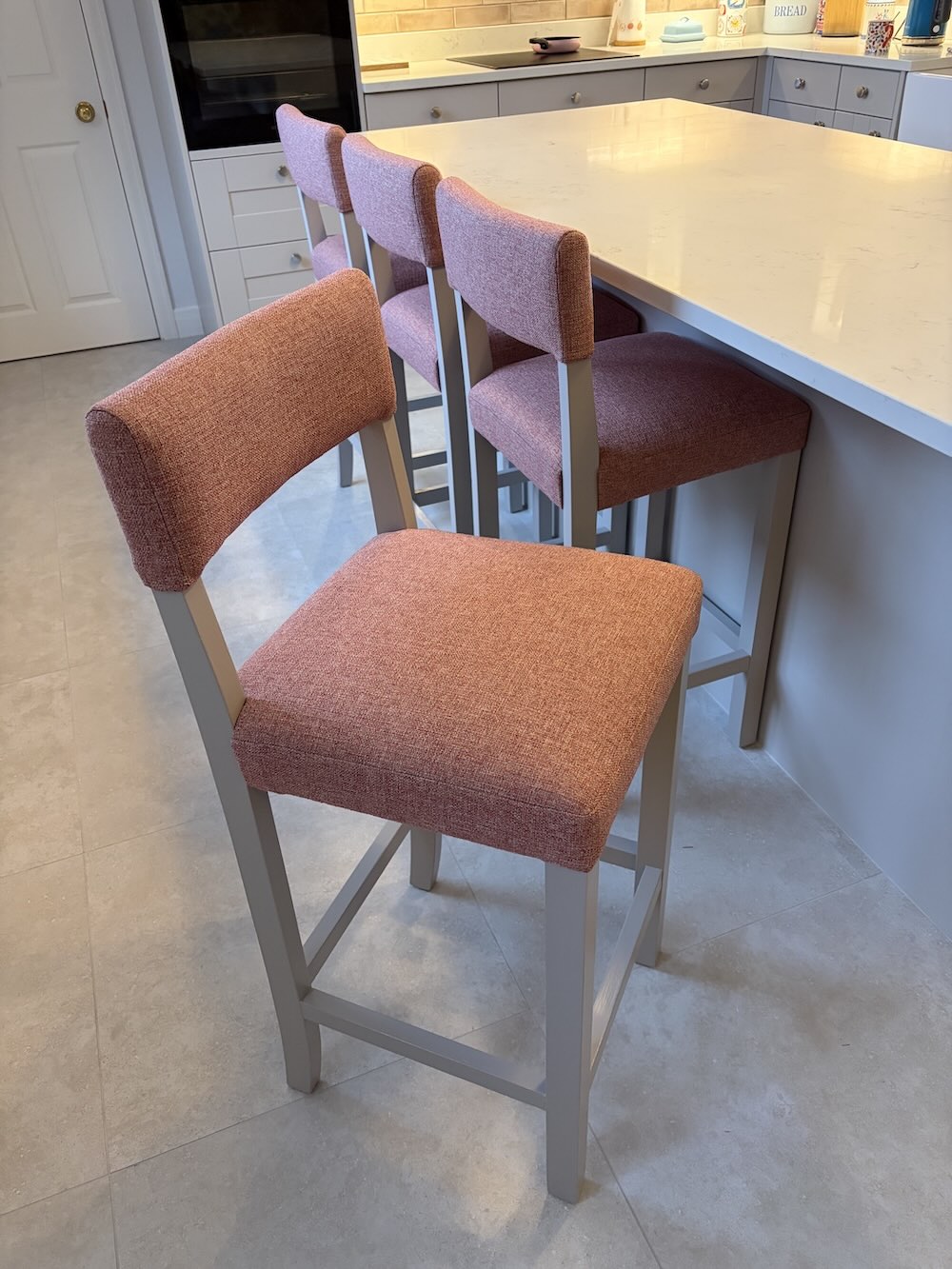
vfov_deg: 67.3
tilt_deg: -35.2
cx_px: 476
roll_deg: +3.7
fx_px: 953
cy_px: 634
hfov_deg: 53.1
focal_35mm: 26
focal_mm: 5.96
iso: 250
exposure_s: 1/50
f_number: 1.6
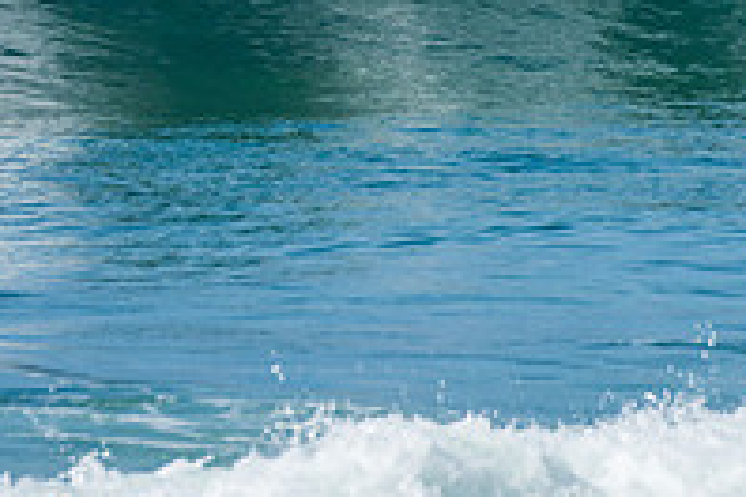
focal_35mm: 1468
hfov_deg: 1.4
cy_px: -96
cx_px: -154
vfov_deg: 0.9
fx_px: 30418
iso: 160
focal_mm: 500
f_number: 5.6
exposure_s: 1/2000
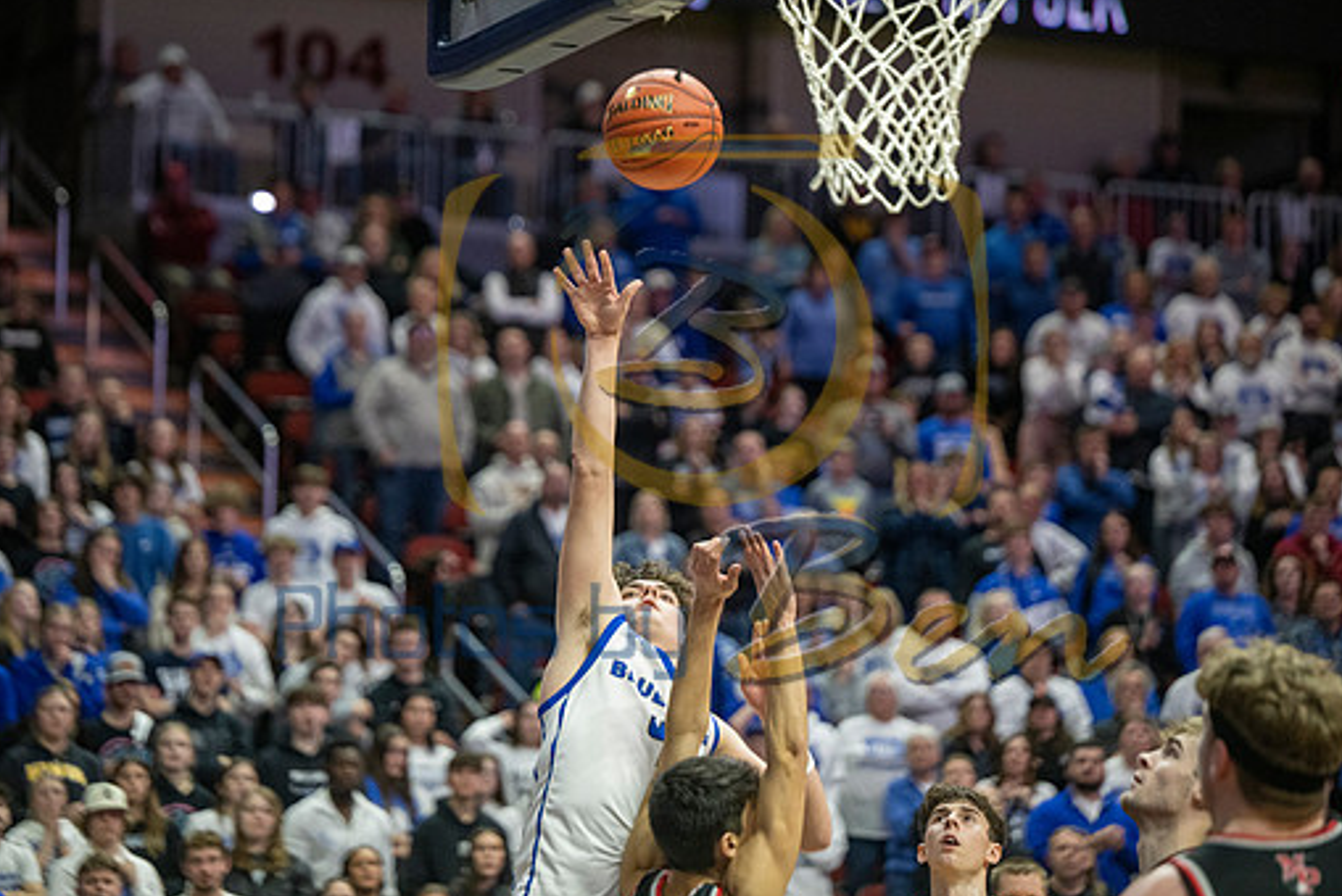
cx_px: 659
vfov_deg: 9.3
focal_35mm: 148
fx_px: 5520
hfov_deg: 13.9
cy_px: 407
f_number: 2.8
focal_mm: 130
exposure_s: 1/640
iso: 2500
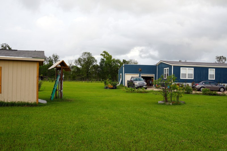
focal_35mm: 34
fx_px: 217
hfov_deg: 55.1
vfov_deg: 38.3
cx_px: 114
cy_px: 76
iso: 100
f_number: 8
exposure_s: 1/125
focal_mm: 23
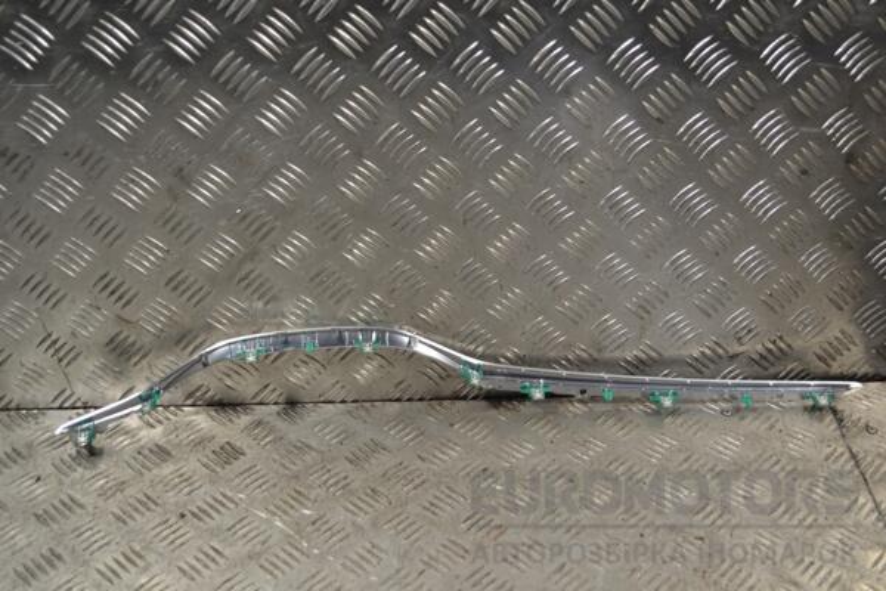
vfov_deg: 29.9
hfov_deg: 43.6
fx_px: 1107
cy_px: 296
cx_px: 443
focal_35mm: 45
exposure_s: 1/125
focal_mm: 30
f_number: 5.6
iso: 360
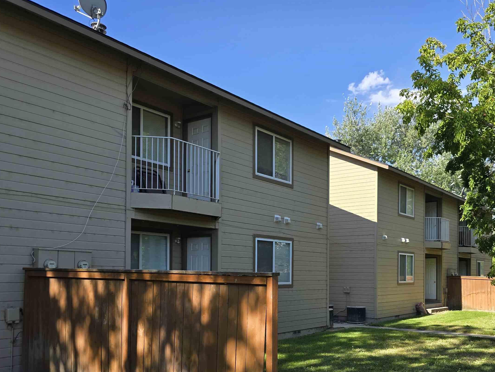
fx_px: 472
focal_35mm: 33
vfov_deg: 42.0
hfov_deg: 54.6
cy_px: 265
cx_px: 315
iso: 12
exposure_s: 1/344
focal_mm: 6.3
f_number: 1.7
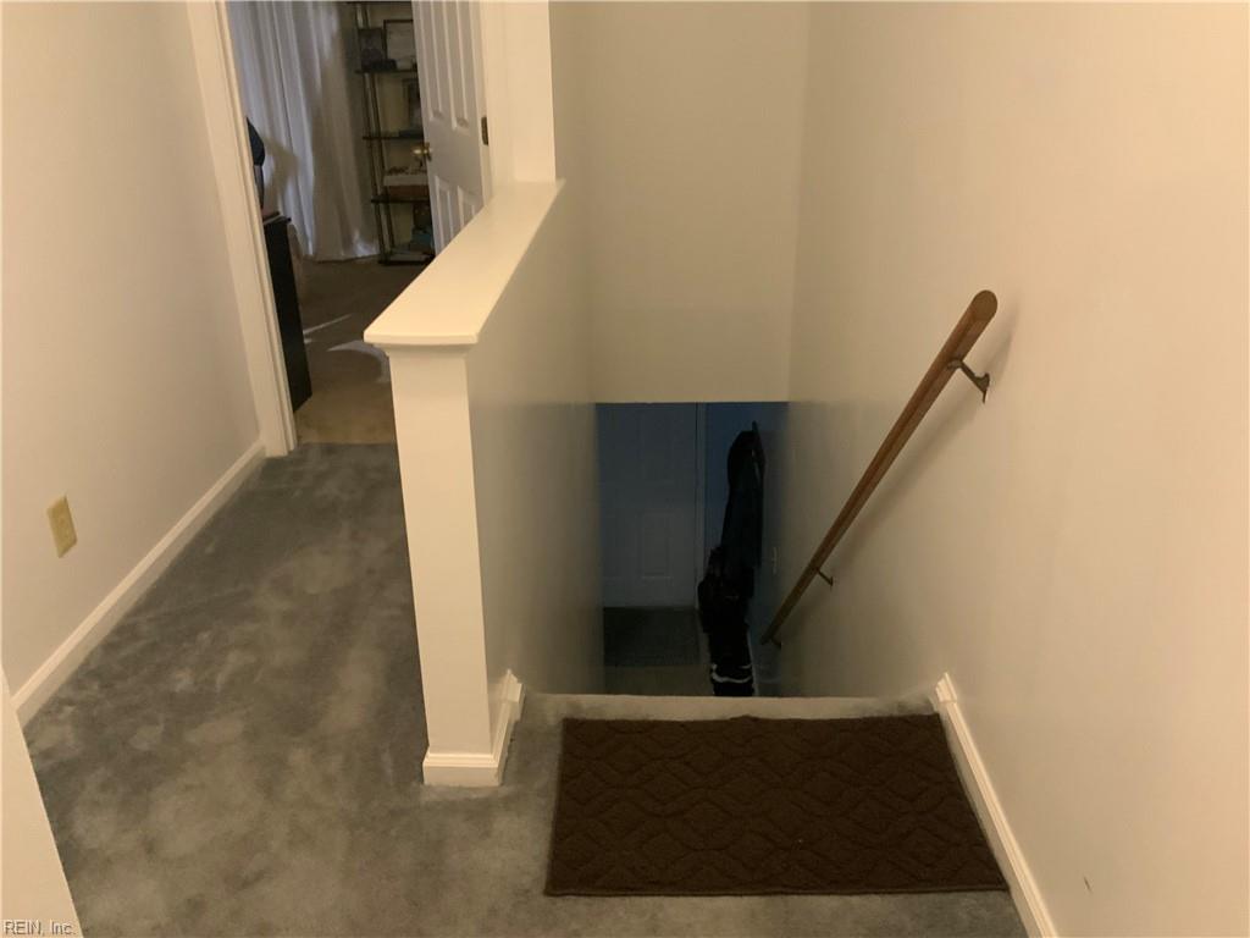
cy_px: 469
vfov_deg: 48.2
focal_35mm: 29
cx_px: 625
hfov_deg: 61.7
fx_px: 1047
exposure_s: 1/30
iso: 250
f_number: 1.8
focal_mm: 3
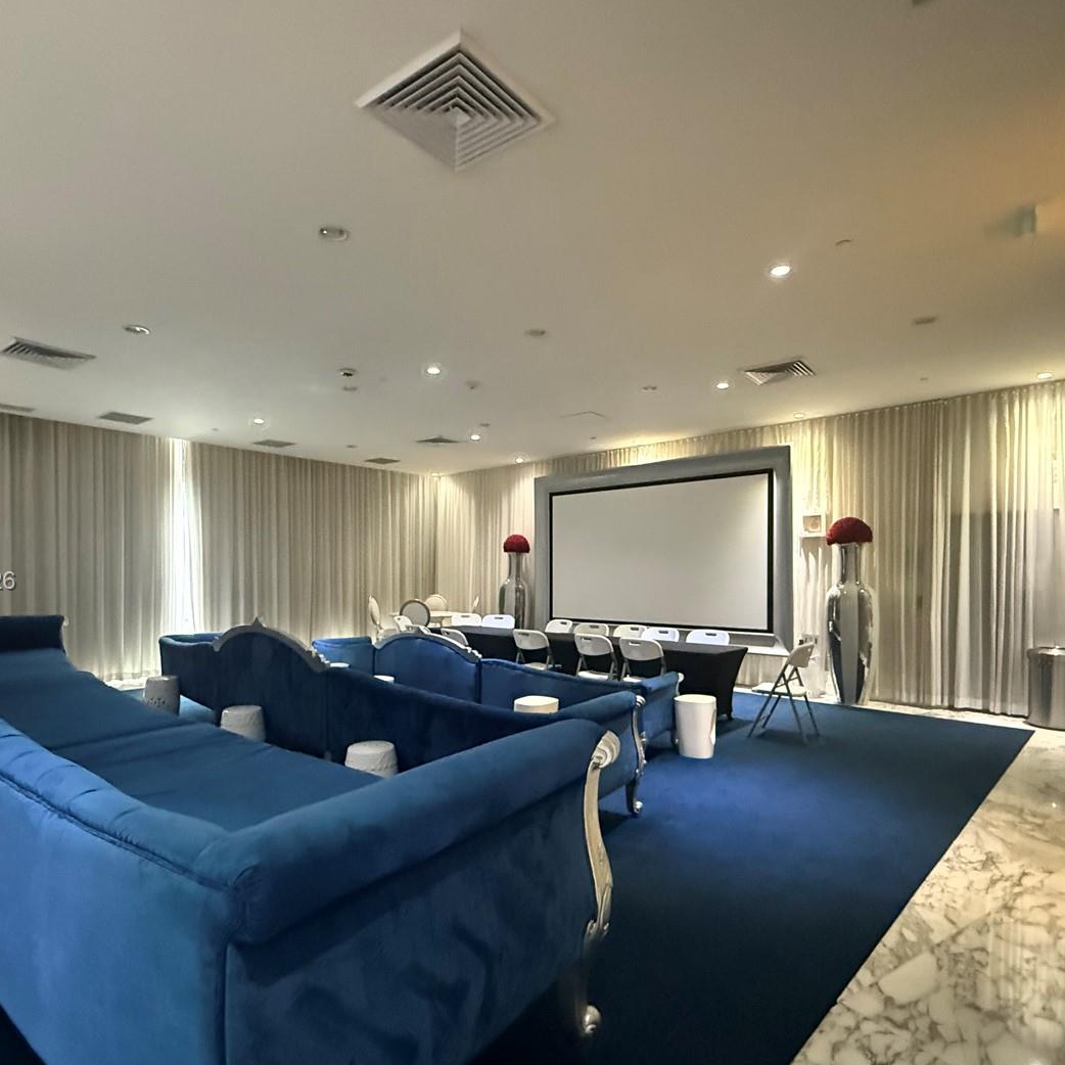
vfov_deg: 77.5
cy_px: 583
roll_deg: +0.1
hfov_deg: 77.7
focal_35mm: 19
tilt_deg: -0.6
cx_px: 515
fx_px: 661
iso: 1250
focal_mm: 2.22
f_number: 2.2
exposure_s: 1/60
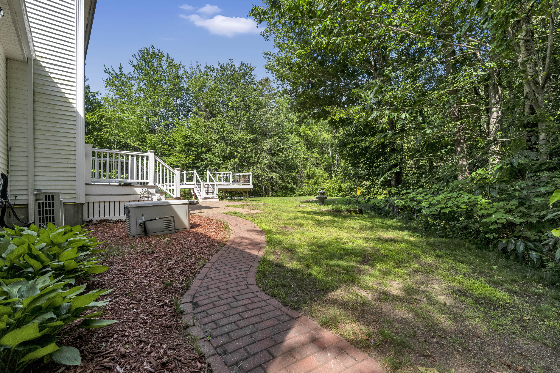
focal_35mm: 16
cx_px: 280
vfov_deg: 73.8
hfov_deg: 96.7
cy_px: 186
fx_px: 249
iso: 800
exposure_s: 1/750
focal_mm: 16
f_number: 8
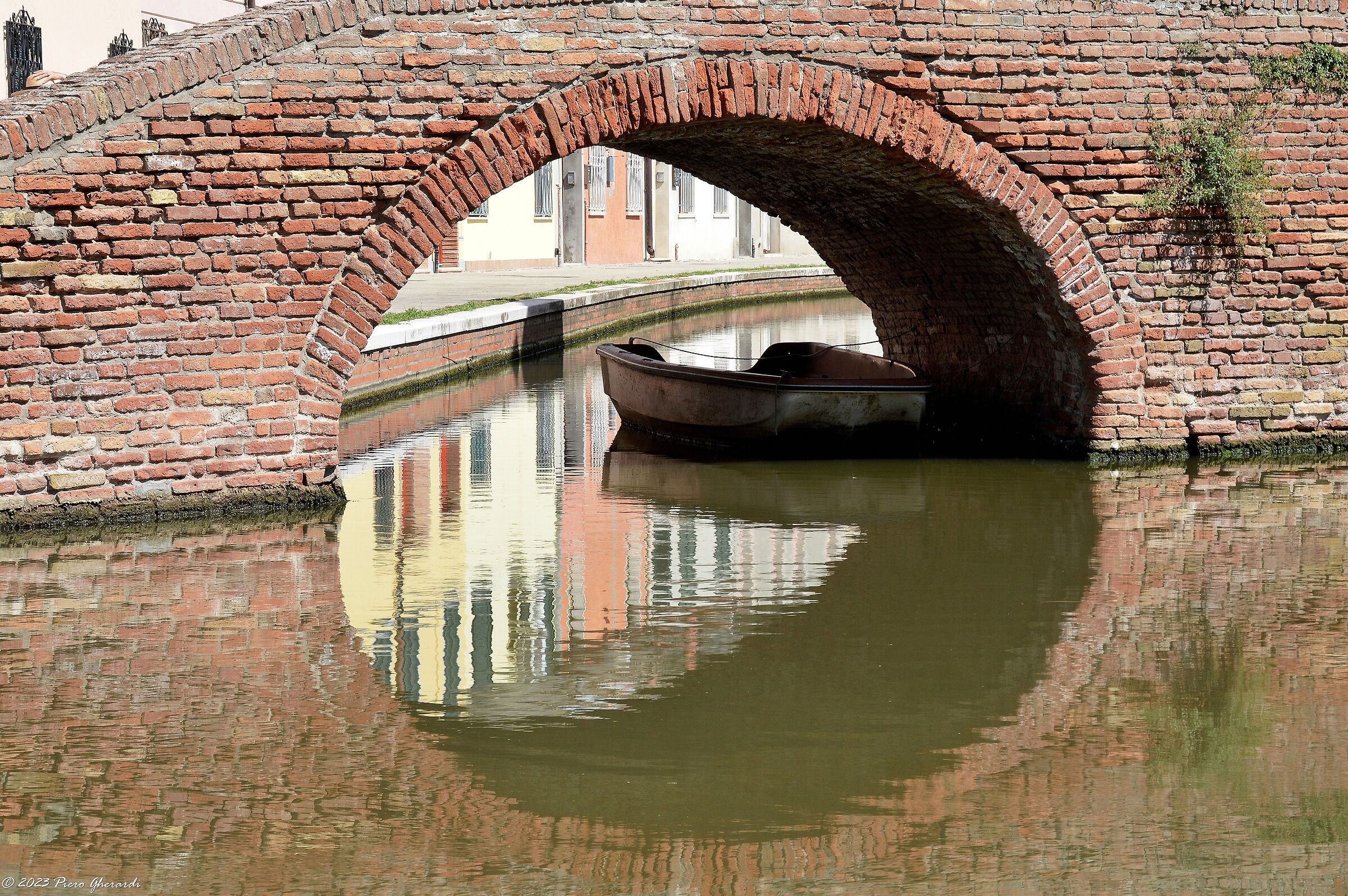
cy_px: 448
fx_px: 3928
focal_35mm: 105
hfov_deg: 19.5
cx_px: 674
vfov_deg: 13.0
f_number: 14
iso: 100
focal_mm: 70
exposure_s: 1/100
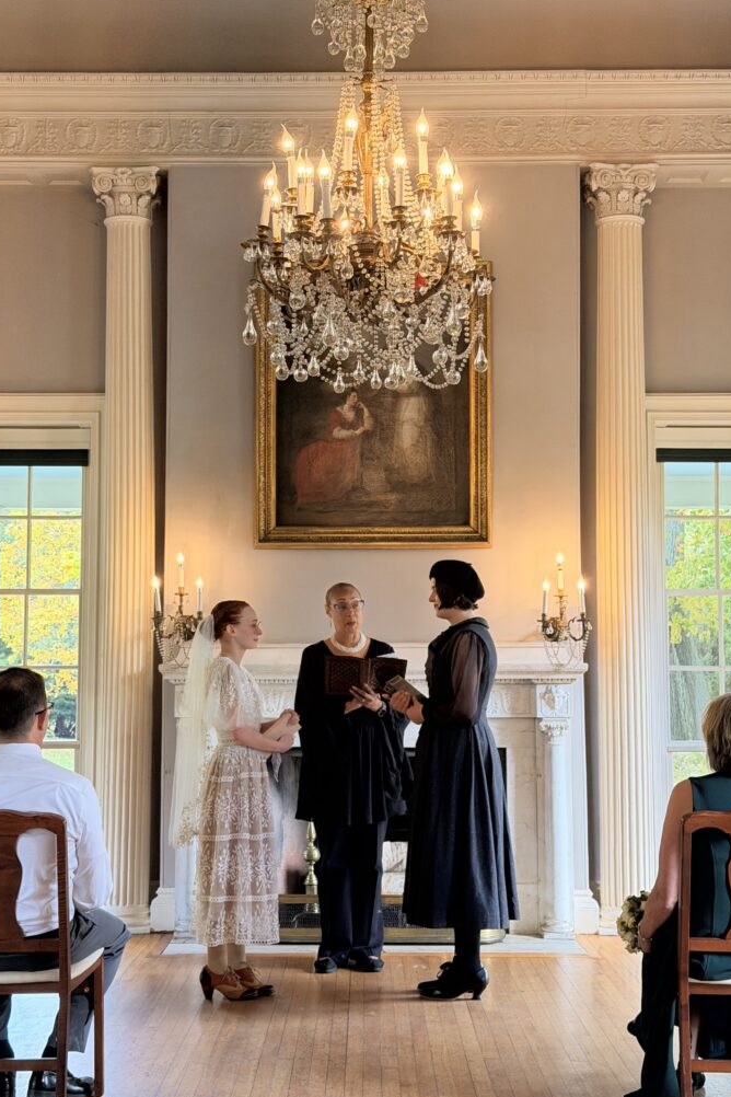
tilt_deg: +4.5
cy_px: 553
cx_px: 359
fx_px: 1553
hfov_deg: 26.5
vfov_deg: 38.9
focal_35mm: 51
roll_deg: -0.3
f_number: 1.78
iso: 250
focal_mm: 6.76
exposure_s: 1/120
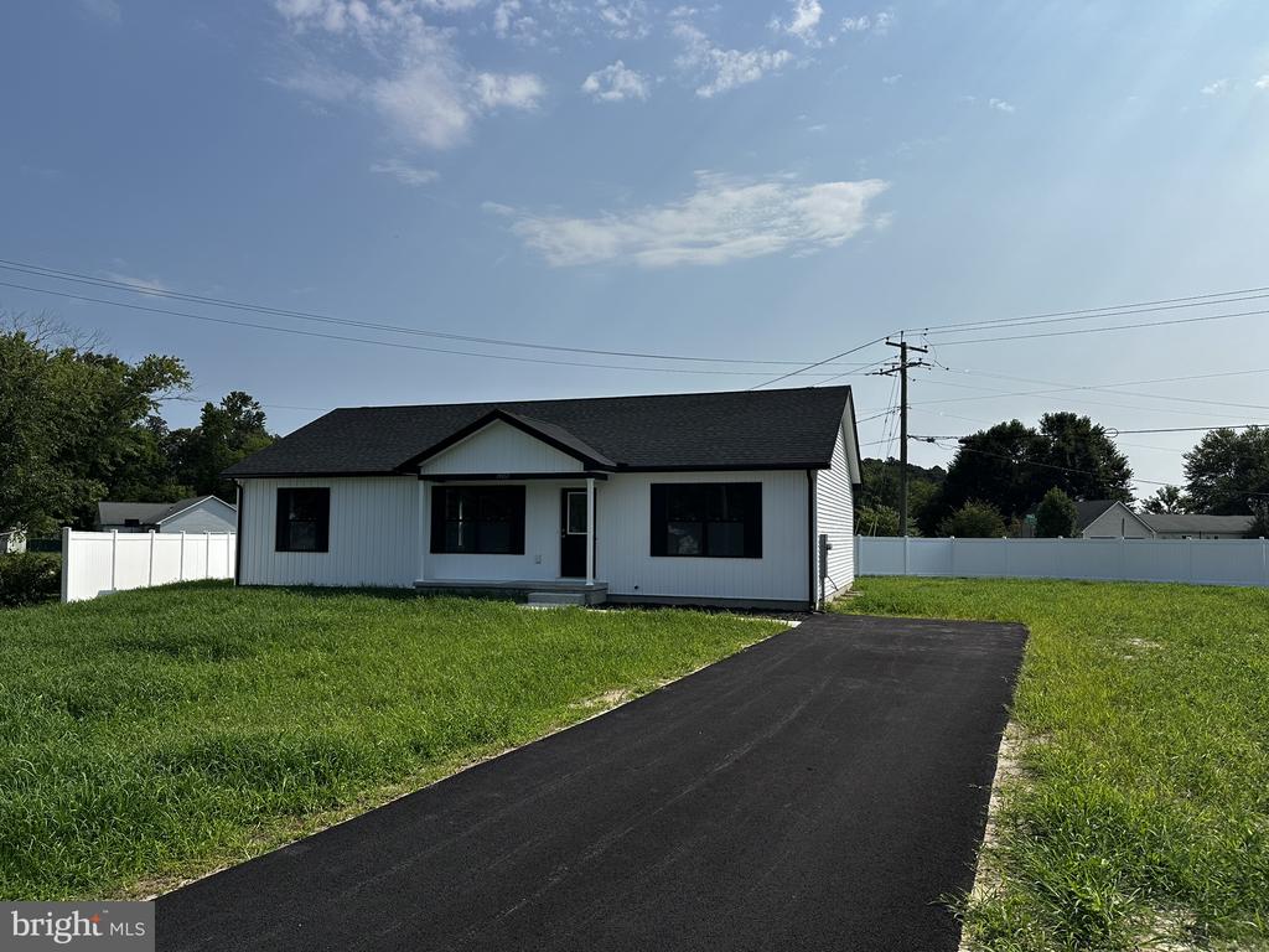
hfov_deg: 71.6
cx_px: 634
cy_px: 476
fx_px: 880
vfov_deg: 56.8
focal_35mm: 24
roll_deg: -0.7
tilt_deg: +2.6
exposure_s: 1/9709
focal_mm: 6.86
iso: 80
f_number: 1.78
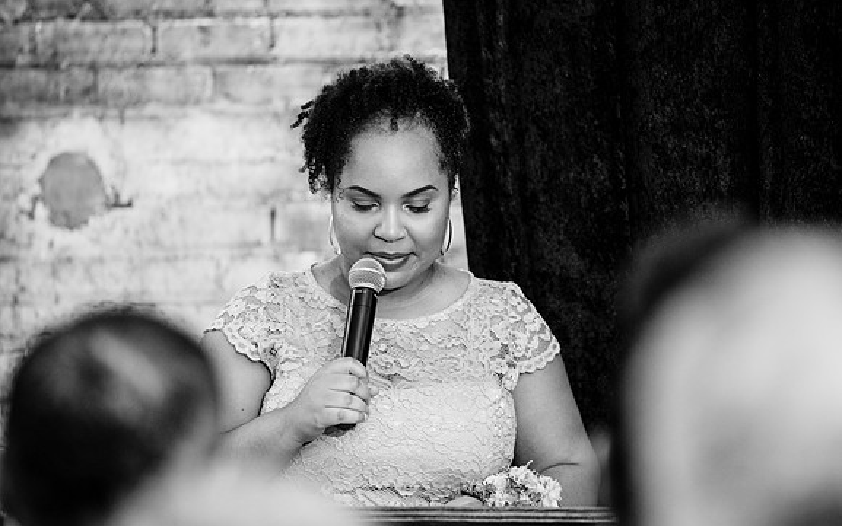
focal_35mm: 210
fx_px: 4820
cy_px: 245
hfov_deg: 10.0
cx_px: 475
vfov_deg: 6.3
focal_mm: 182
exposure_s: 1/100
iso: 2000
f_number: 2.8
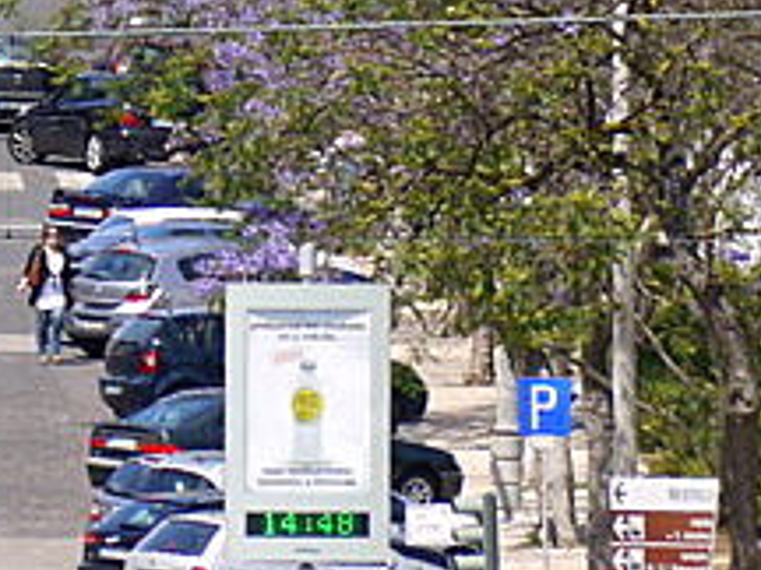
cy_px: -172
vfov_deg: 1.2
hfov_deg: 1.6
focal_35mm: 1215
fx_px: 26711
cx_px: -218
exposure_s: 1/500
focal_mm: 128
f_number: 5.6
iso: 100
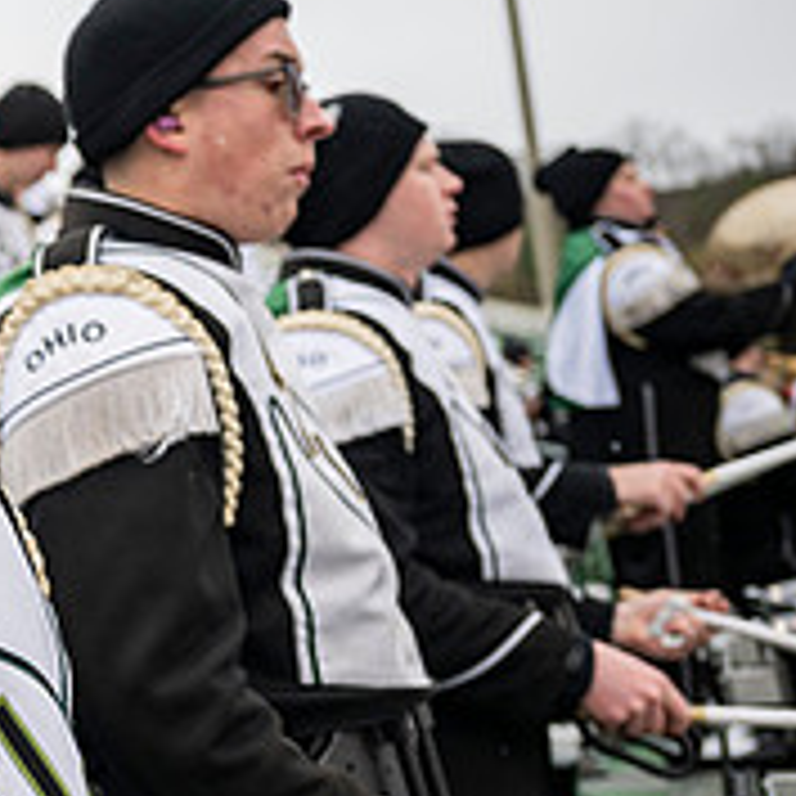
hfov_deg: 21.4
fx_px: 1743
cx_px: -414
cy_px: 438
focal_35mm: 67
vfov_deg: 25.7
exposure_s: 1/500
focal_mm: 24
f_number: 2.8
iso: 160
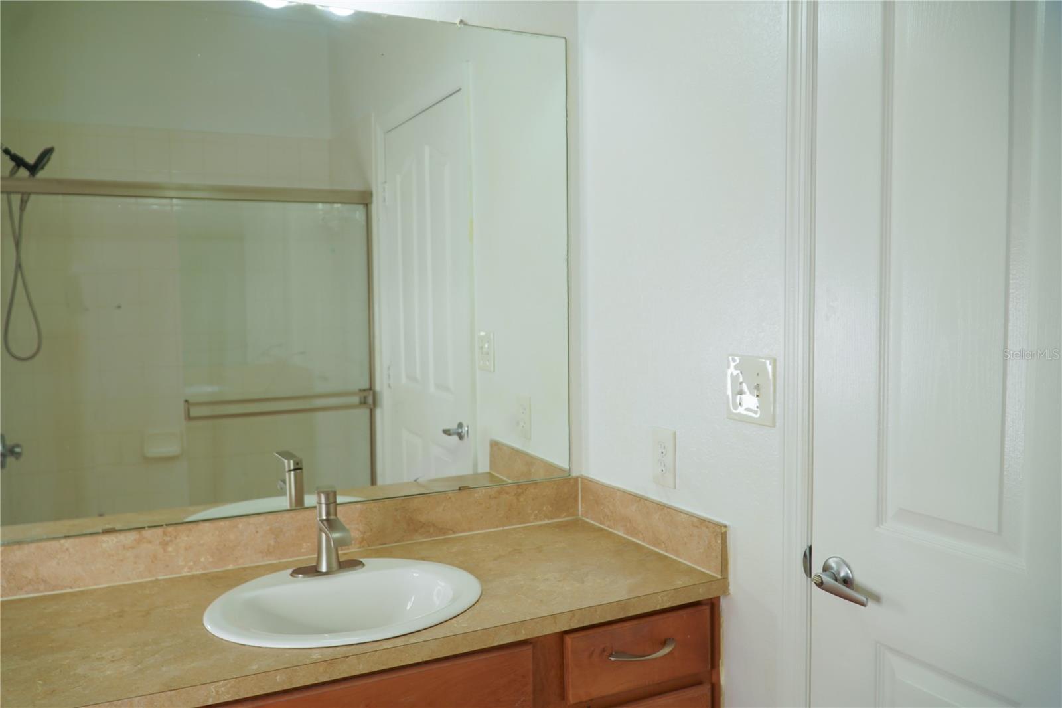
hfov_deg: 67.4
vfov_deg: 47.9
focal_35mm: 27
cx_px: 531
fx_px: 796
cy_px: 354
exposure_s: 1/50
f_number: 4
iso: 200
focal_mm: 18
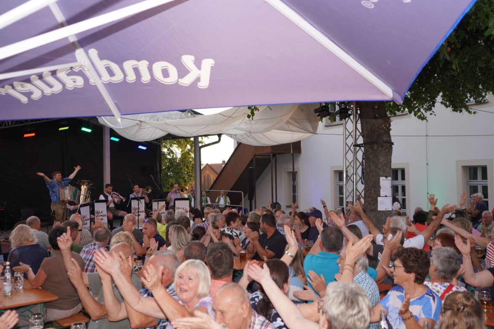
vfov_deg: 41.1
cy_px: 162
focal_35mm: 32
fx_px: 439
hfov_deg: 58.7
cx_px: 243
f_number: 4
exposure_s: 1/160
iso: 100
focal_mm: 31
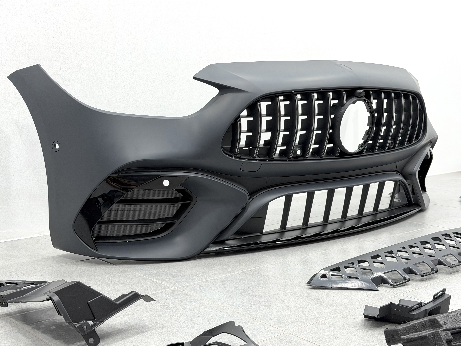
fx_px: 639
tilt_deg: -7.7
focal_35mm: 48
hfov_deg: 39.7
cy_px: 173
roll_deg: -0.1
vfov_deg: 30.3
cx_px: 230
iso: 50
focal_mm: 6.76
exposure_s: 1/131
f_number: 1.78
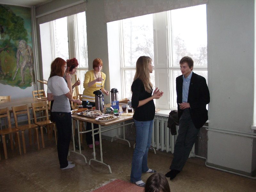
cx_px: 128
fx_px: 259
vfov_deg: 40.7
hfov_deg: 52.6
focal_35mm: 35
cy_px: 96
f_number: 2.6
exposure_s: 1/80
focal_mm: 5.8
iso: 200
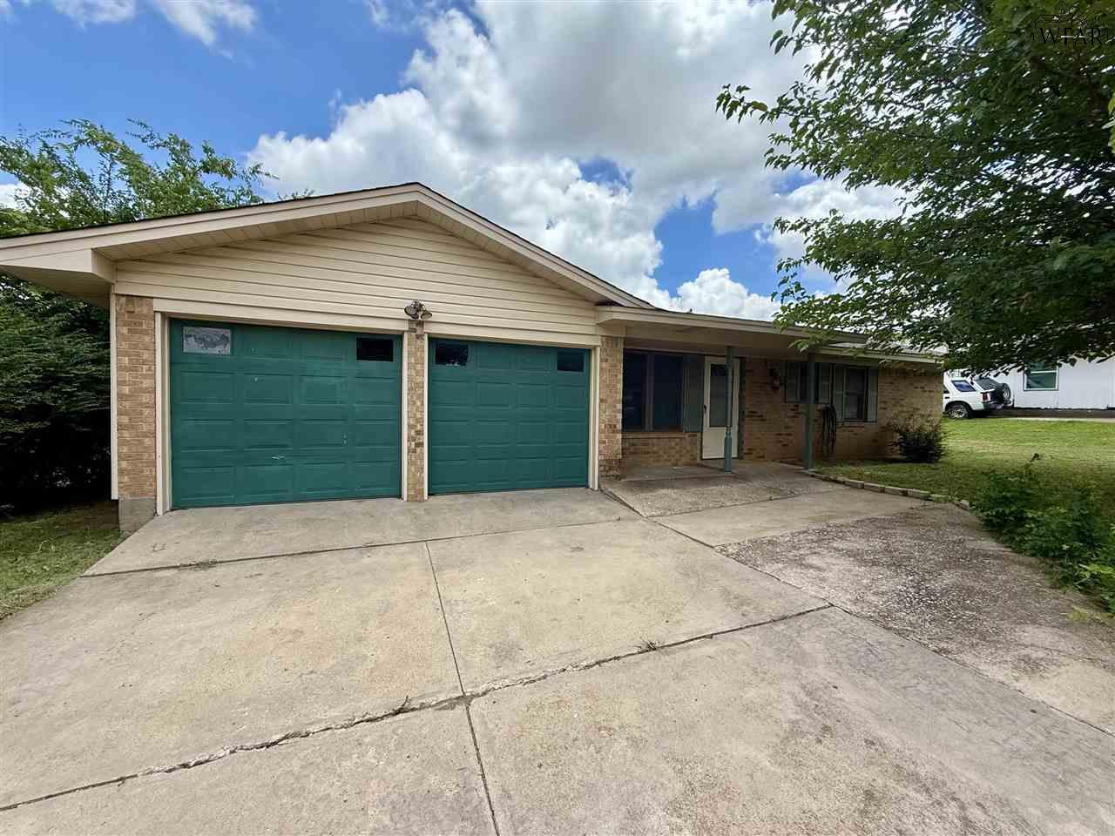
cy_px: 418
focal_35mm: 14
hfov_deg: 102.1
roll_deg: -1.4
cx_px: 558
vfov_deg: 85.7
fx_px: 451
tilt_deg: -1.2
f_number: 2.2
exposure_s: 1/1312
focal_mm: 2.22
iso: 64
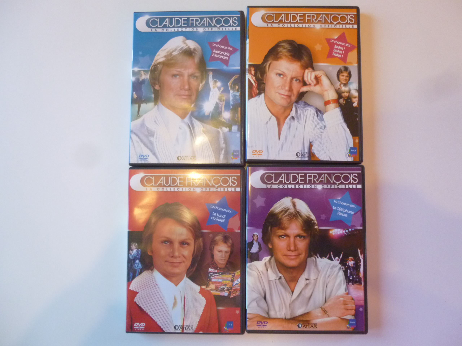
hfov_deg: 69.4
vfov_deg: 54.9
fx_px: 334
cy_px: 173
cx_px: 231
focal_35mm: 25
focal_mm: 4.5
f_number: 3.1
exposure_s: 1/30
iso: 400
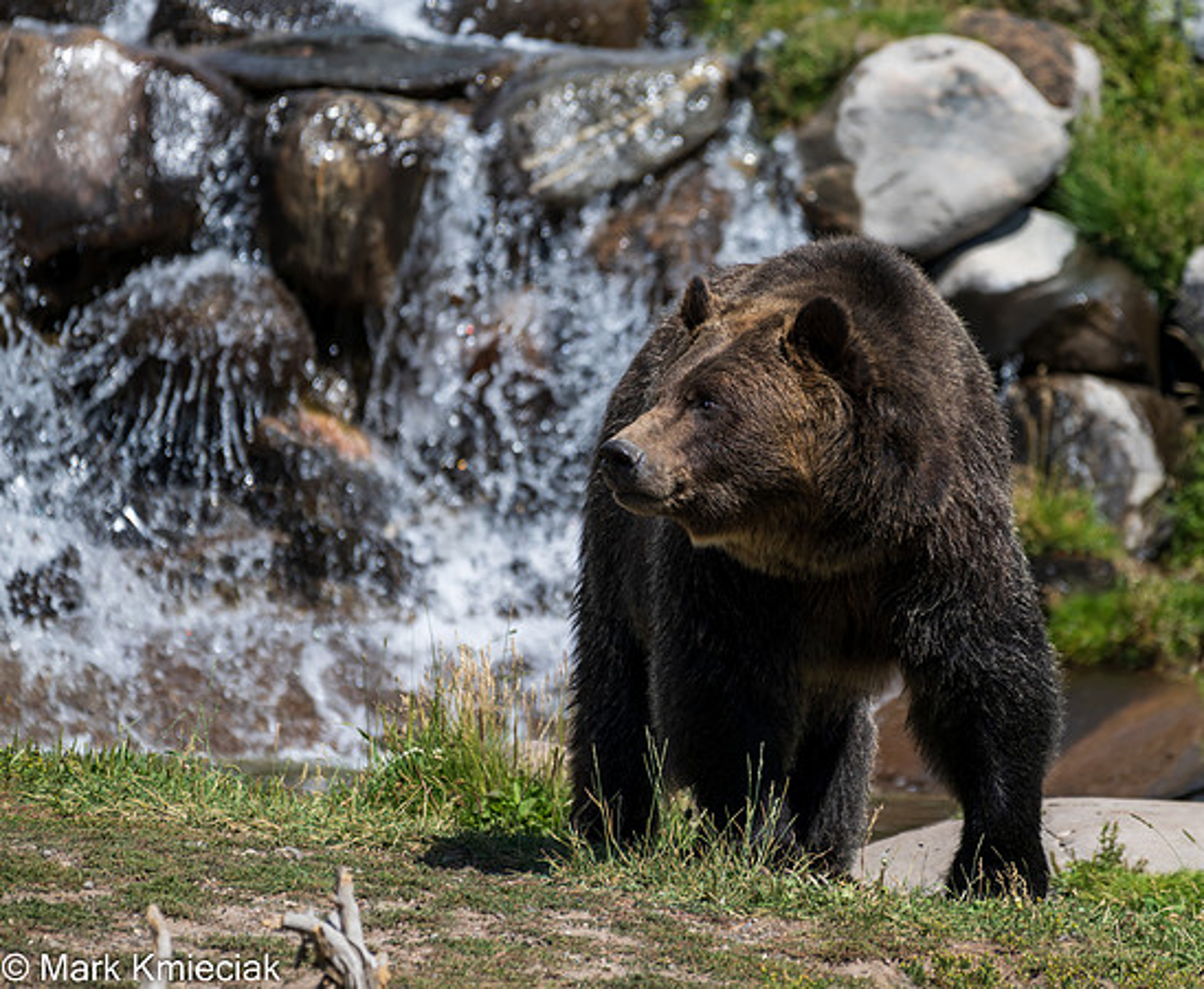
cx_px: 783
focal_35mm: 604
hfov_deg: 3.2
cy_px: 522
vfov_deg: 2.6
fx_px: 21752
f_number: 5.6
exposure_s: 1/1000
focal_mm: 500
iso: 160
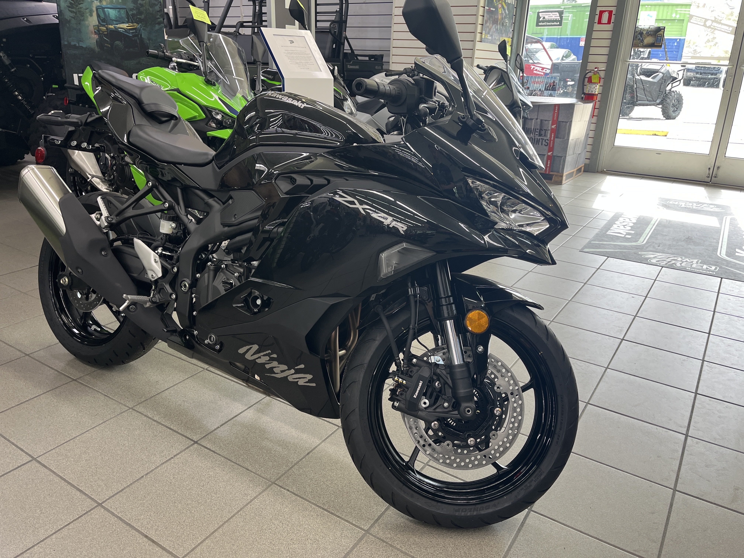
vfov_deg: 53.1
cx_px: 372
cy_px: 279
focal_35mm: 26
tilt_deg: -21.5
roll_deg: -2.2
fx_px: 559
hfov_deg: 67.3
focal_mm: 5.1
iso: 80
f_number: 1.6
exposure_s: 1/120
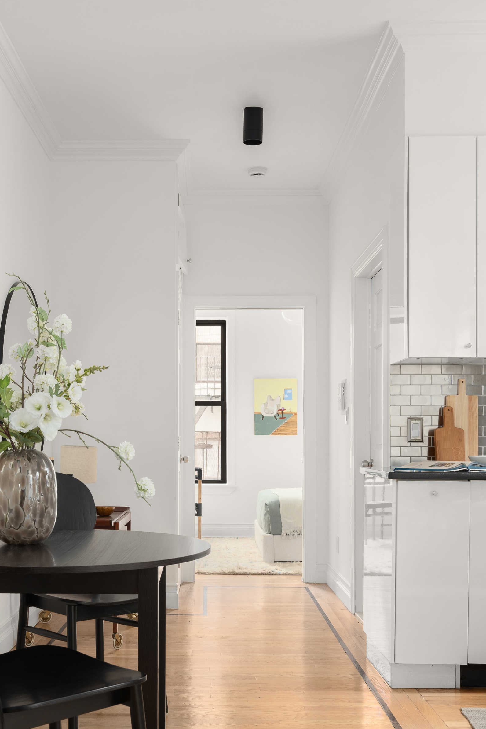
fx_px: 891
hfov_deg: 30.4
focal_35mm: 44
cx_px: 186
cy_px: 449
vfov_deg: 44.2
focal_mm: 35
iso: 400
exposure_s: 6
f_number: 11
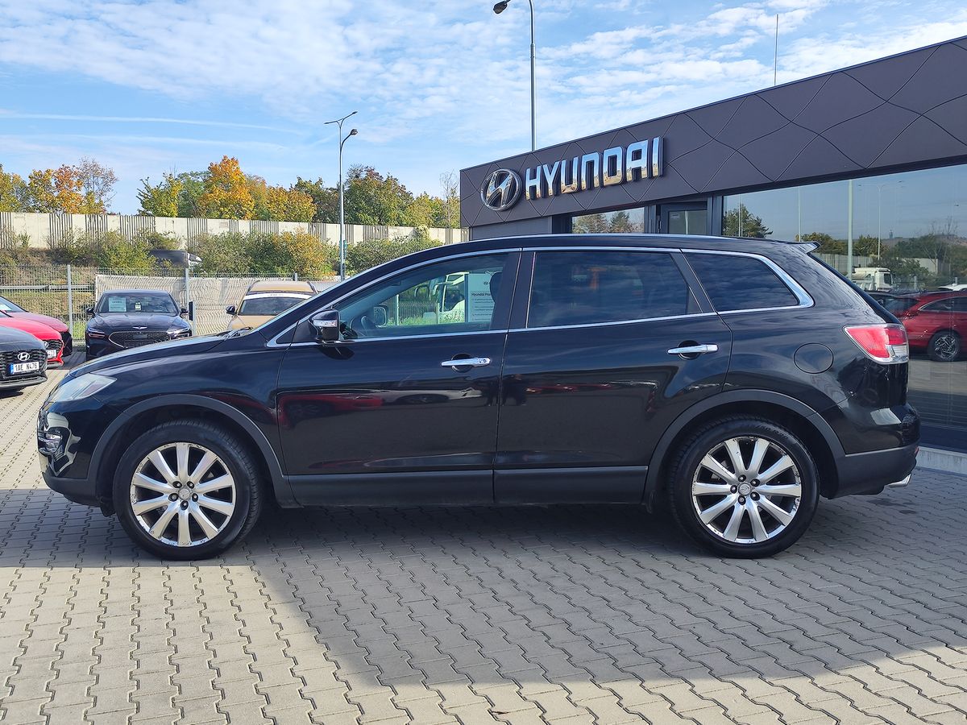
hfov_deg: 73.9
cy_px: 362
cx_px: 484
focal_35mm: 23
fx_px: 643
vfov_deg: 58.9
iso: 50
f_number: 1.69
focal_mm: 7.01
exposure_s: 1/577
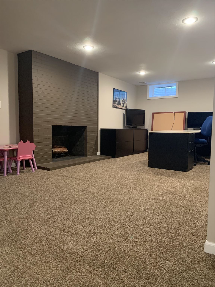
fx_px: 215
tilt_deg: -3.7
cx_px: 108
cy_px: 144
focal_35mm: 26
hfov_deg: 53.1
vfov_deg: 67.3
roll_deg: -0.9
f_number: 1.8
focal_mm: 4.25
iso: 400
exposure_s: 1/30
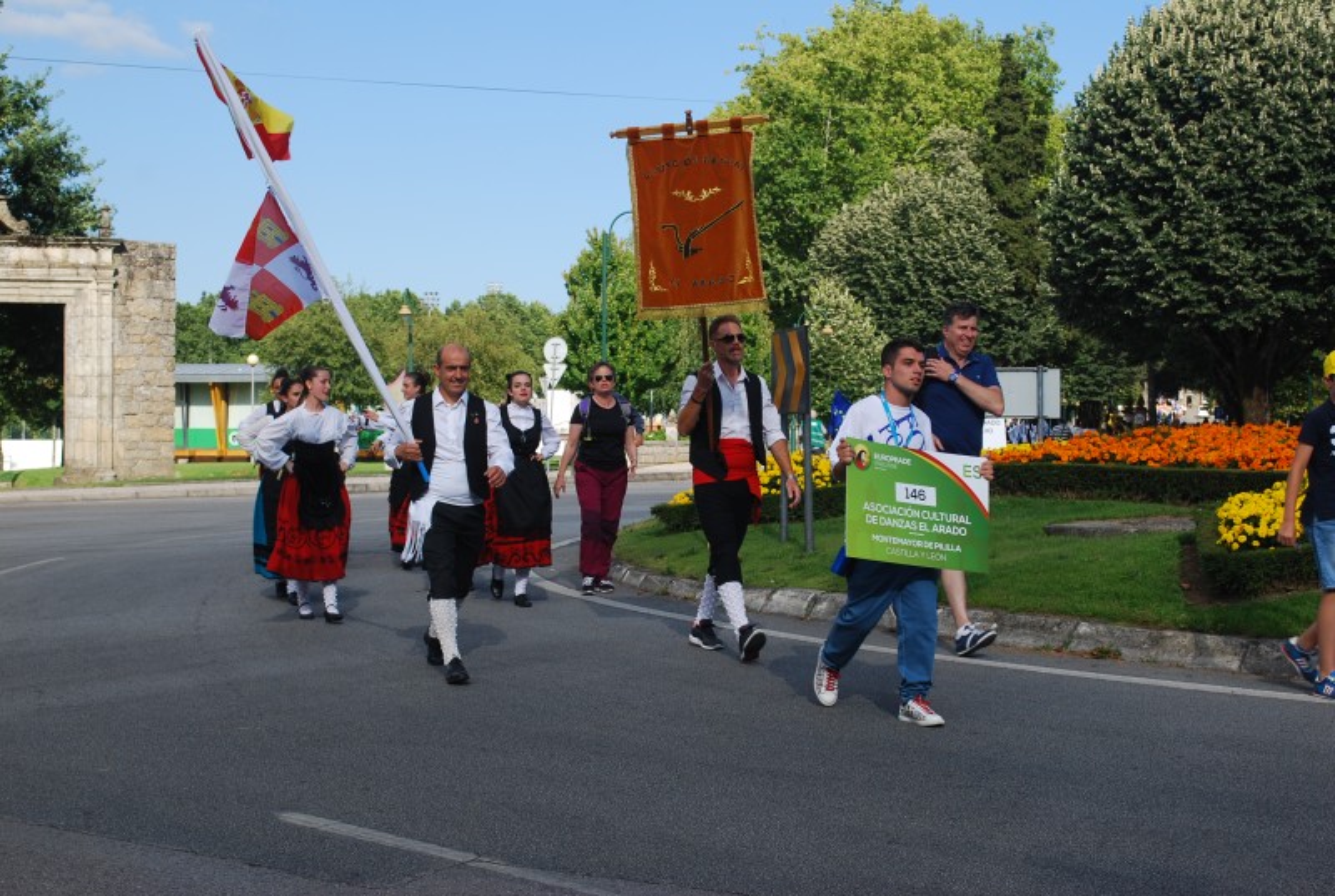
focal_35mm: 54
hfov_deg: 36.8
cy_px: 448
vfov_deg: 25.2
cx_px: 668
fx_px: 2007
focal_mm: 36
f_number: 7.1
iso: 100
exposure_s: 1/200
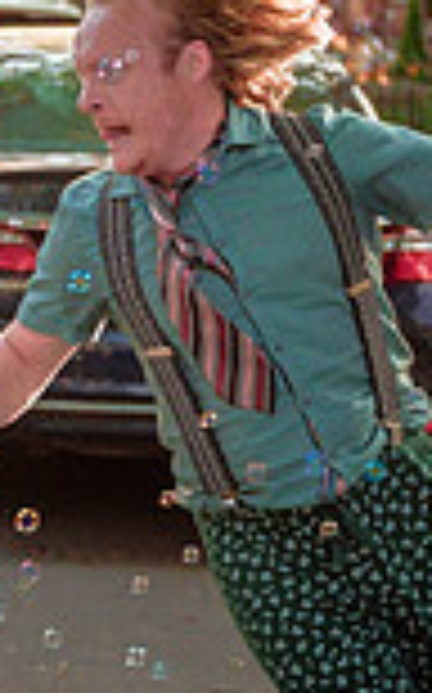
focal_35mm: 171
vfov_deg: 12.3
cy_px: 290
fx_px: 3227
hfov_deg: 7.5
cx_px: -202
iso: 500
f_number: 1.8
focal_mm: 28.6
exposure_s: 1/1250
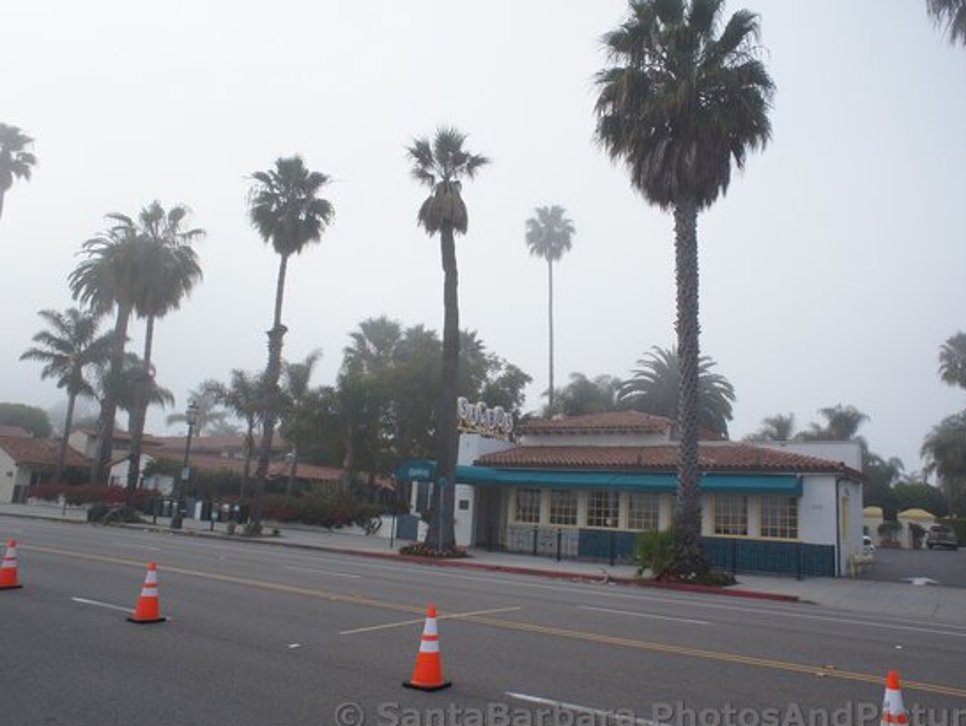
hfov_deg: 65.2
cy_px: 362
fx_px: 754
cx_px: 524
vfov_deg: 51.4
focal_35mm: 27
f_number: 6.3
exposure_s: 1/400
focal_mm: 16
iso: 200
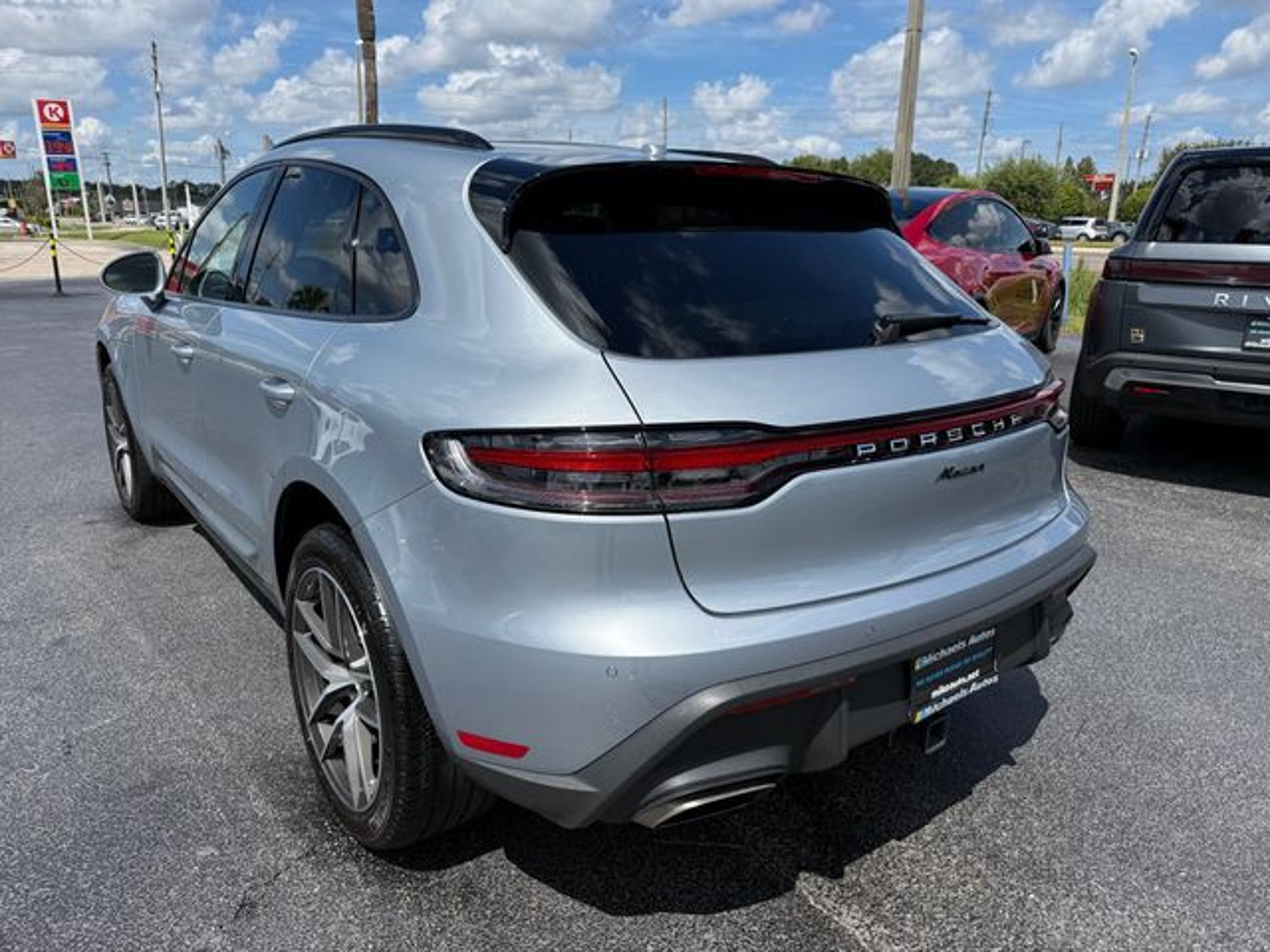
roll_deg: -1.3
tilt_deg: -15.8
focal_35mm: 24
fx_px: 881
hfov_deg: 71.6
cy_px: 476
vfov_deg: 56.8
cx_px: 635
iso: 80
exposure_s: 1/6173
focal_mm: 6.76
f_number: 1.78
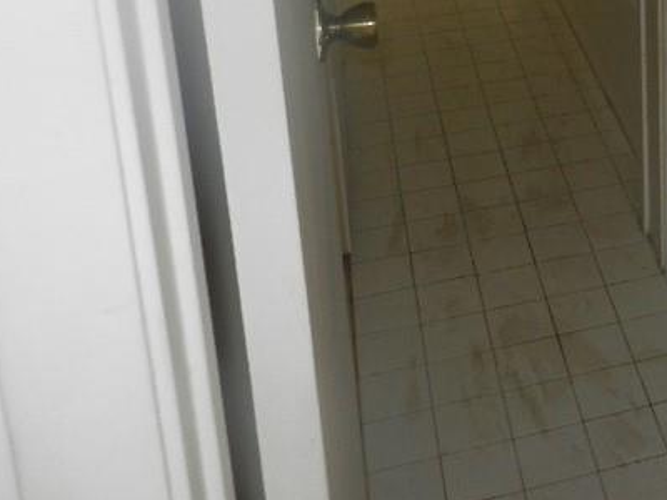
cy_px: -135
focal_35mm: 64
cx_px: 789
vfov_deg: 21.0
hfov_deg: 27.0
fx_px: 1233
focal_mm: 4.5
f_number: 3.5
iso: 200
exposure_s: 1/30
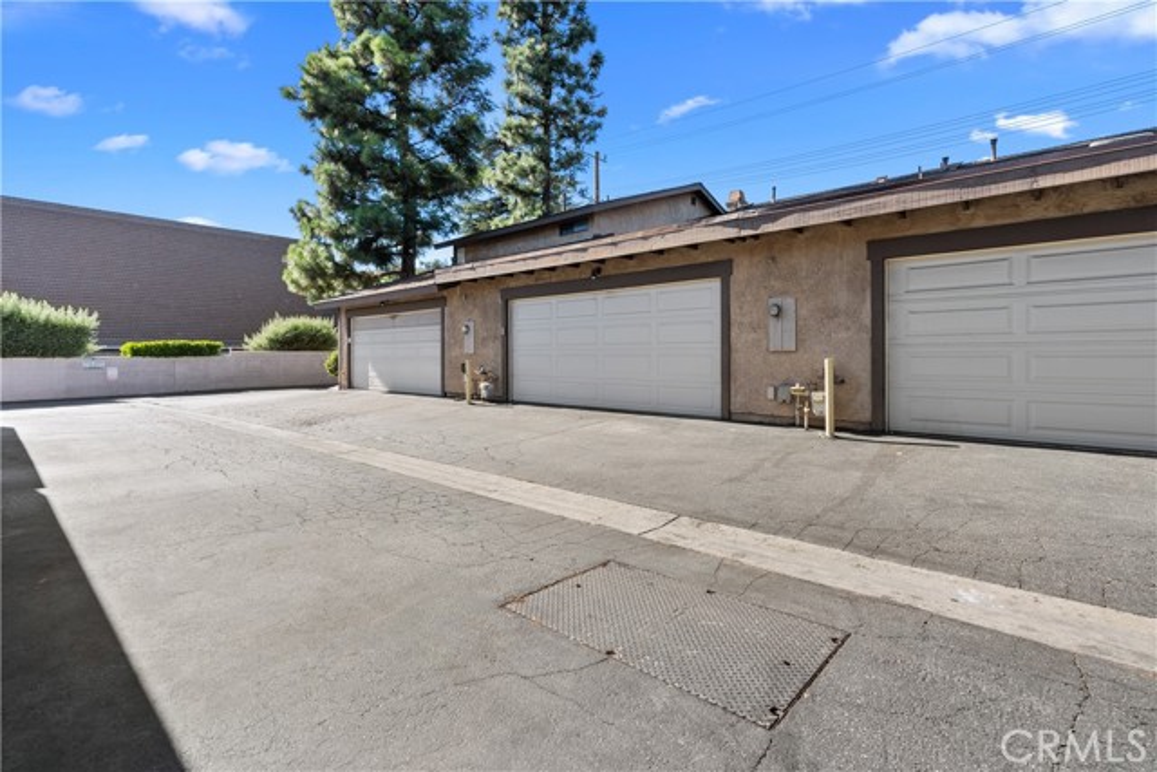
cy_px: 386
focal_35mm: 16
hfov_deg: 96.7
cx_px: 578
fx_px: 514
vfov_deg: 73.8
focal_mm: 16
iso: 640
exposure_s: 1/400
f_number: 8
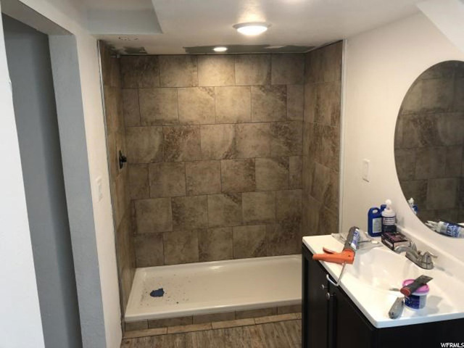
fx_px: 375
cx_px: 232
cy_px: 174
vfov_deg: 49.7
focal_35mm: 28
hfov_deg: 63.4
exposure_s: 1/30
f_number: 1.8
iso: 25
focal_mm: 4
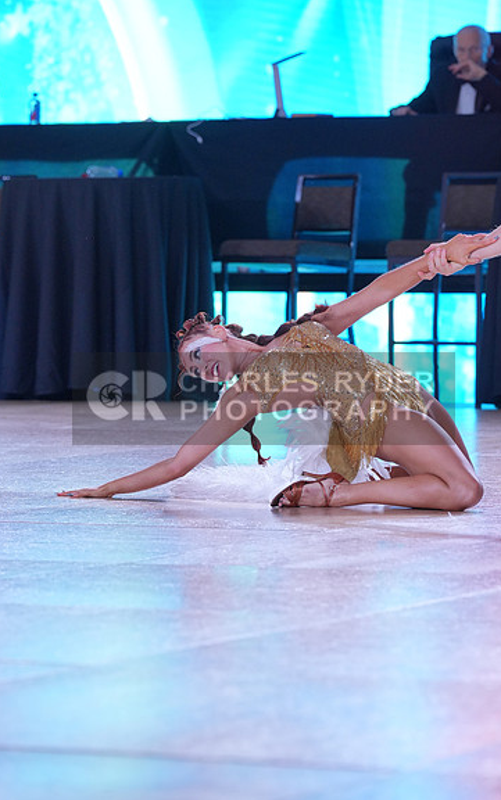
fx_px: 4475
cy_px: 399
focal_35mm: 205
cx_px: 264
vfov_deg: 10.2
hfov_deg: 6.4
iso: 1600
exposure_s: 1/400
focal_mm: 200
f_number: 5.6
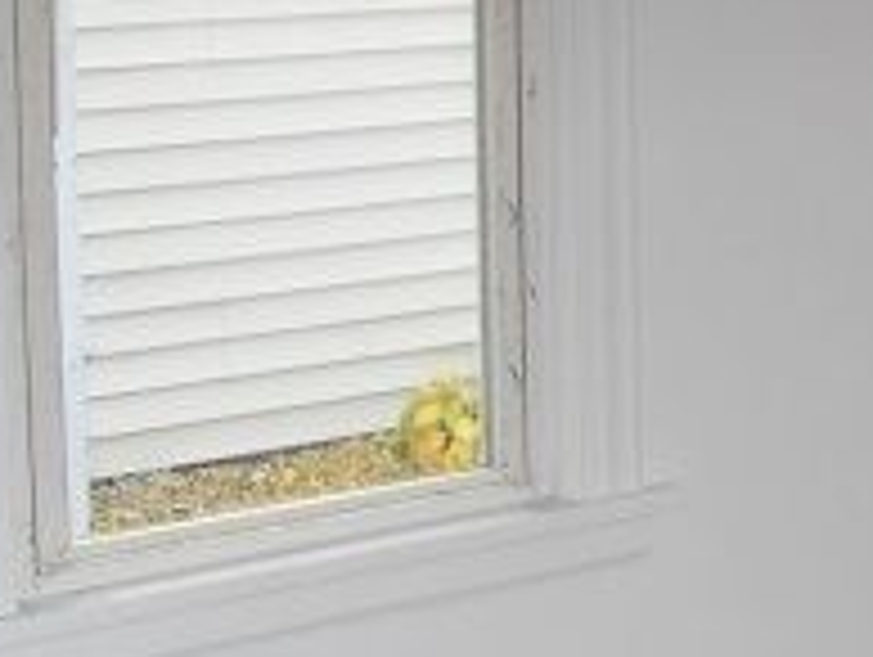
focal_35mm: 112
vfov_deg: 13.1
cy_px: 54
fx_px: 2828
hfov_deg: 16.1
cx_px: 1300
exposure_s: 1/45
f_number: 2.8
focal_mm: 6.3
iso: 100
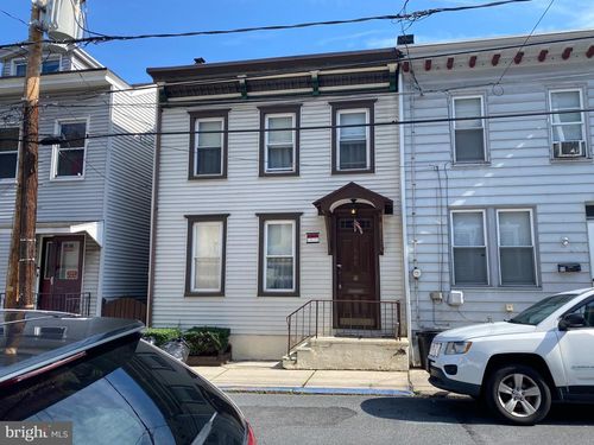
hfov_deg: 67.3
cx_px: 297
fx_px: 446
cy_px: 222
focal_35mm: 26
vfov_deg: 53.1
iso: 32
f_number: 1.8
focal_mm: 4.25
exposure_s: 1/1157
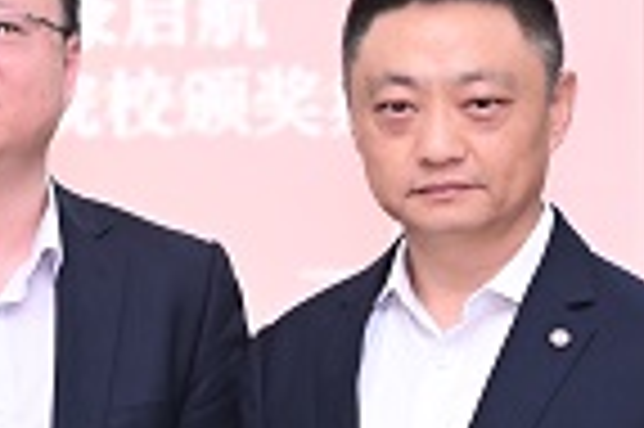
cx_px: 68
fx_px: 3502
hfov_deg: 10.5
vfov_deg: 7.0
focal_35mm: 196
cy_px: 297
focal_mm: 40
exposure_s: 1/200
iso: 450
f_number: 2
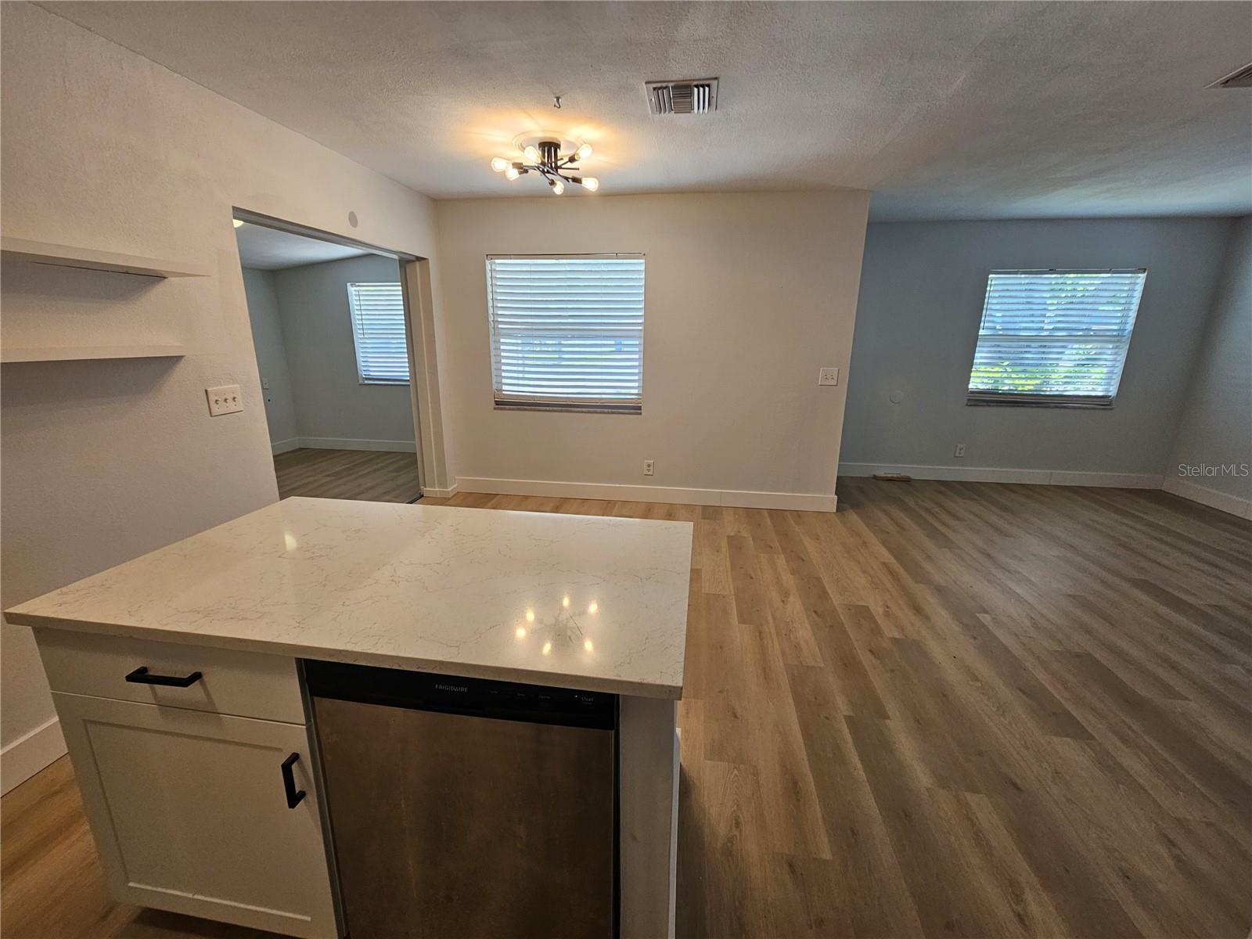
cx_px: 626
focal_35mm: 13
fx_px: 470
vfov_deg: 89.9
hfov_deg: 106.2
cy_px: 470
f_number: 2.2
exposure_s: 1/60
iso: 80
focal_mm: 2.2
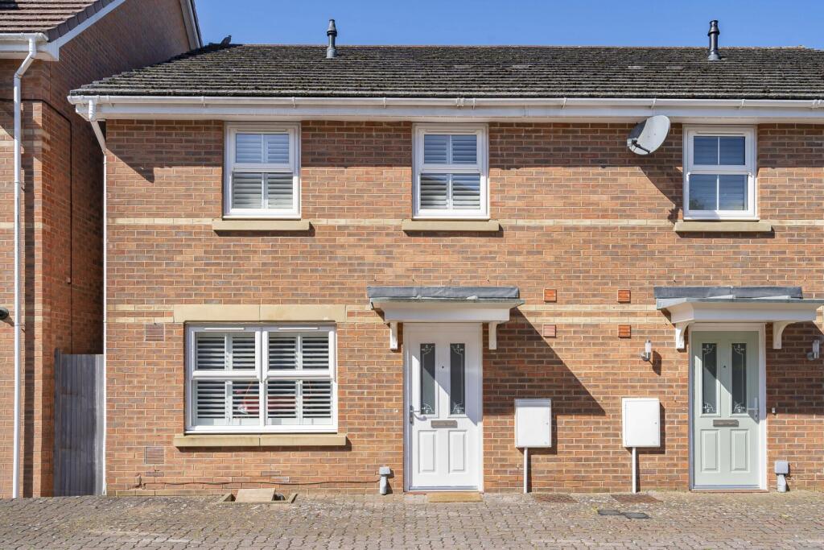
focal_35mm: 30
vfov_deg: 43.6
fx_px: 687
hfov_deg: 61.9
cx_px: 412
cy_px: 275
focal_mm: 30
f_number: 9
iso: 400
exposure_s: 1/400
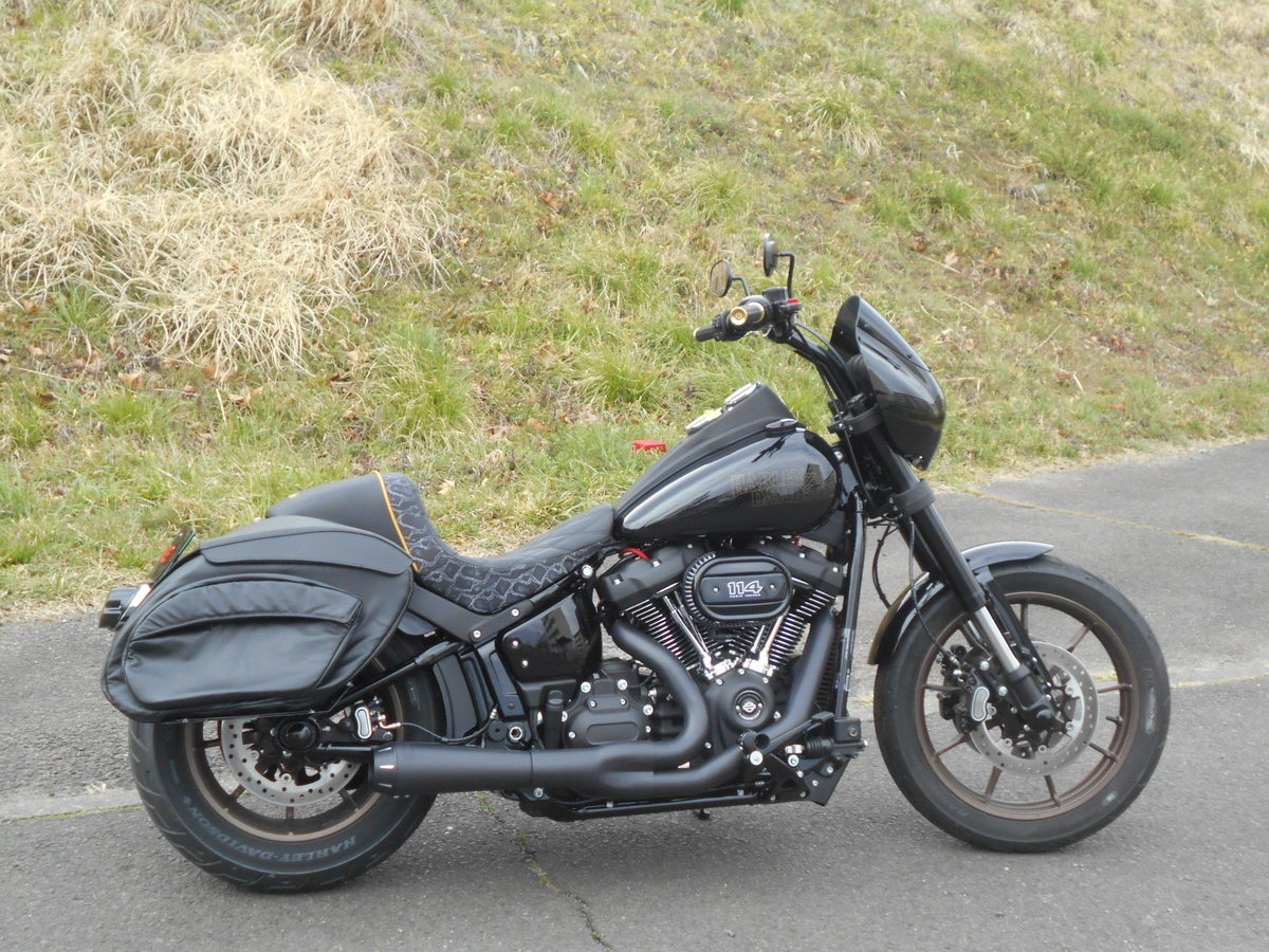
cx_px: 634
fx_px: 1833
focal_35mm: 50
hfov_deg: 38.2
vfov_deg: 29.1
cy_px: 476
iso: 200
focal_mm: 8.8
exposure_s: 1/250
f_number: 4.5
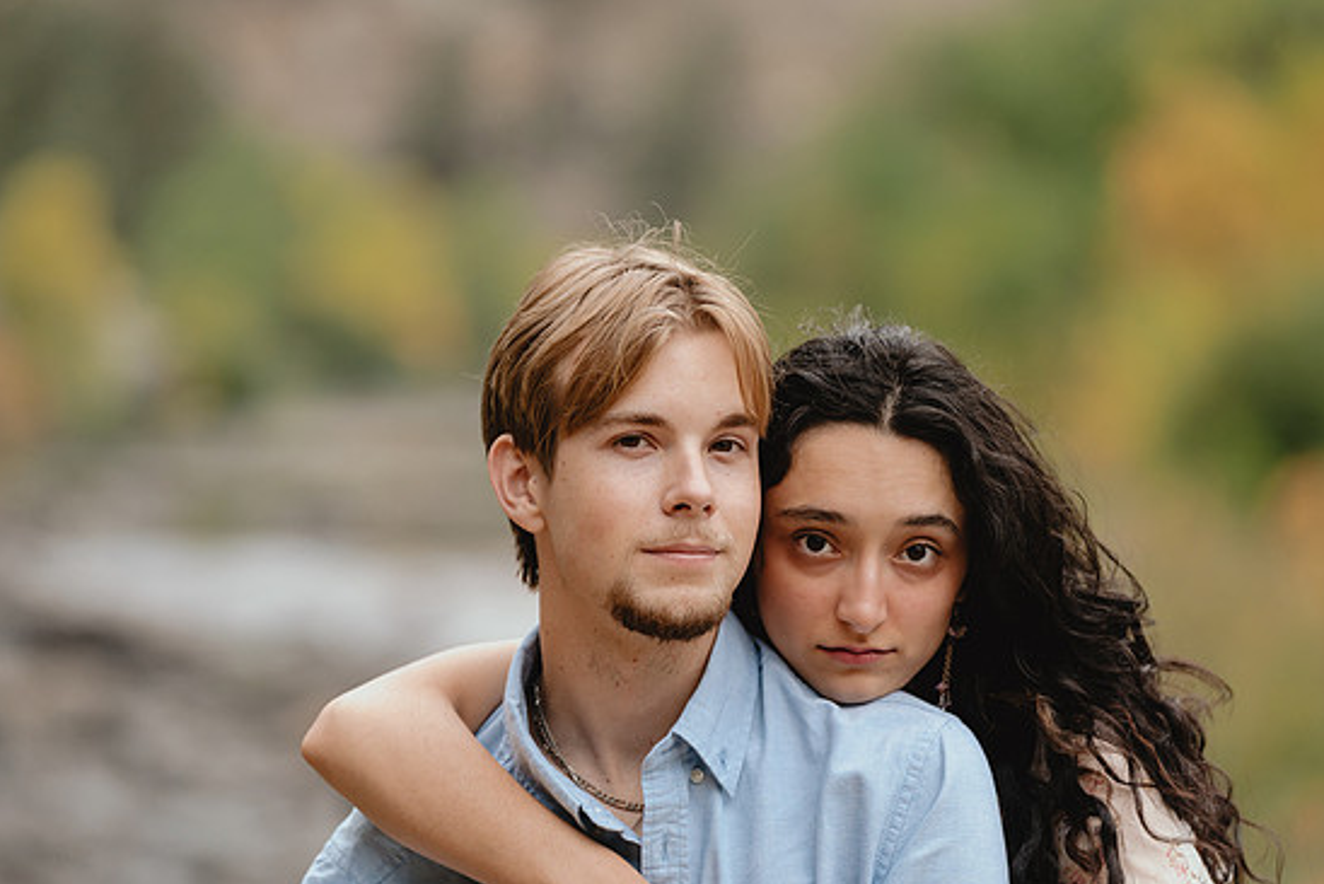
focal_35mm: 199
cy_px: 446
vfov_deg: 6.9
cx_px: 638
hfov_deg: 10.3
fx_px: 7322
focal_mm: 188
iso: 320
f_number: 3.5
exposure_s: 1/250
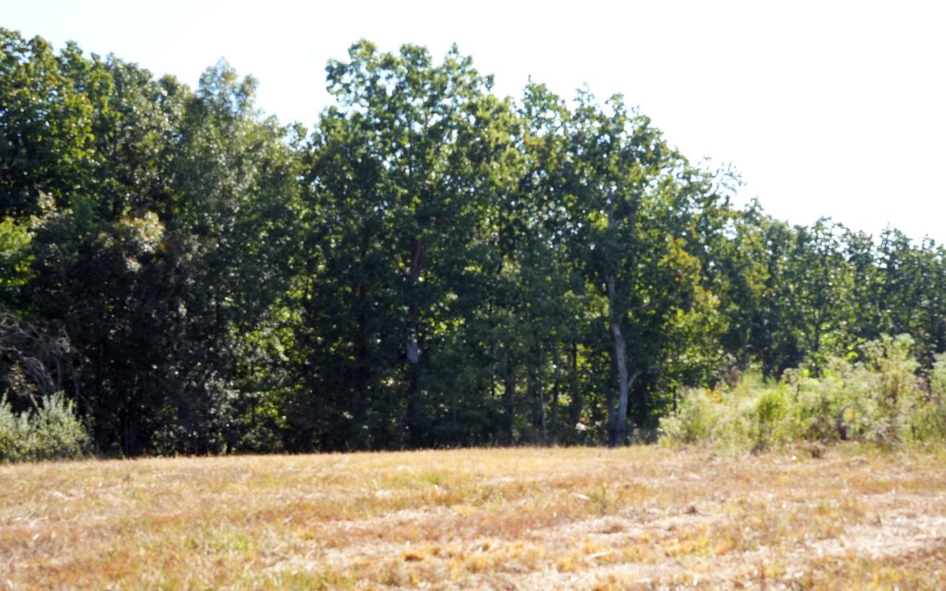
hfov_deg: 39.6
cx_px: 479
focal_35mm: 51
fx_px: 1315
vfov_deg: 25.3
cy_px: 378
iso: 640
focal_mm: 35
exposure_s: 1/640
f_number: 7.1
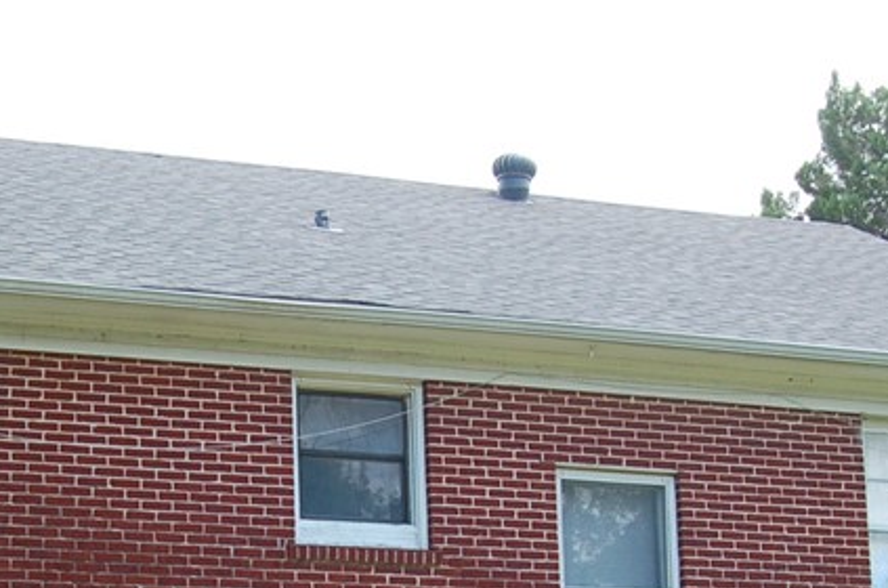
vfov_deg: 15.5
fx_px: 2092
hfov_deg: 23.7
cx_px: 232
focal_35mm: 85
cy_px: 666
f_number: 8
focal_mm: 22
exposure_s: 1/80
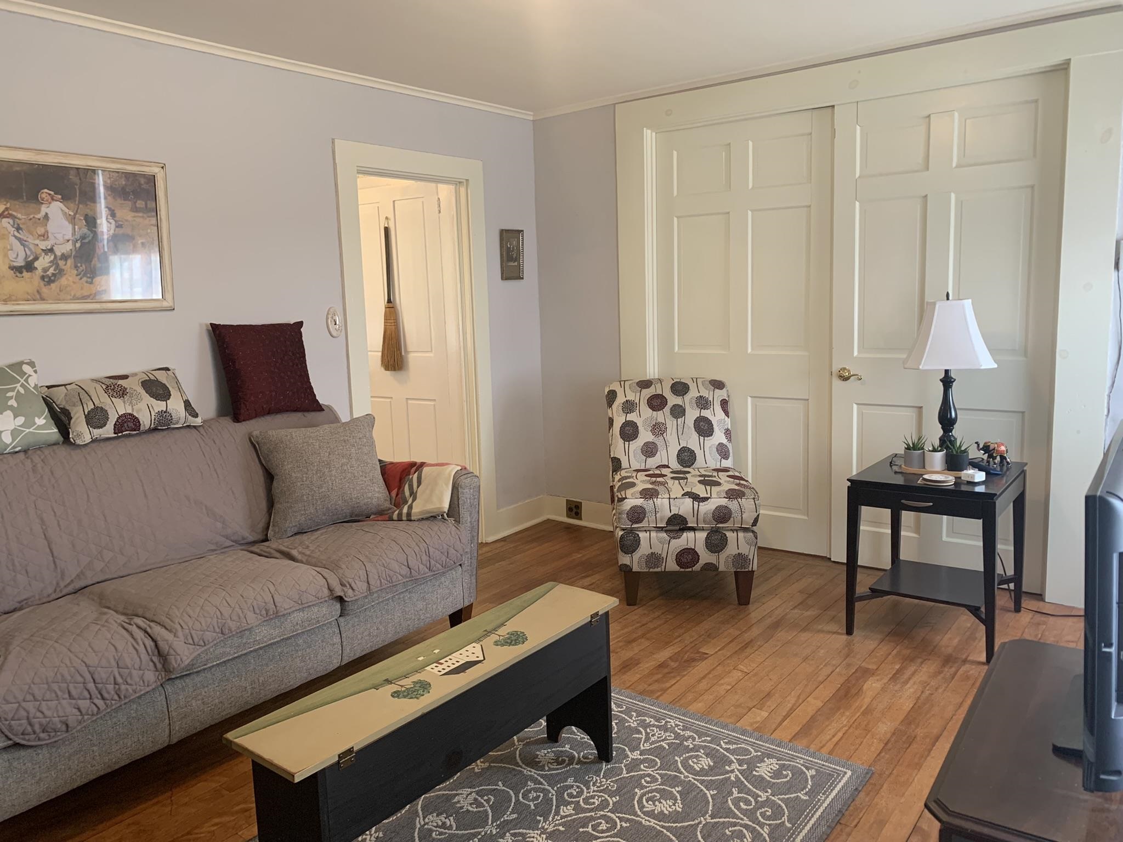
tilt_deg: -8.5
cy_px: 421
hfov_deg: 67.3
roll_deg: +2.0
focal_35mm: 26
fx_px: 843
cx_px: 562
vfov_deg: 53.1
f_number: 1.8
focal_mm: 4.25
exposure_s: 1/60
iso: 125
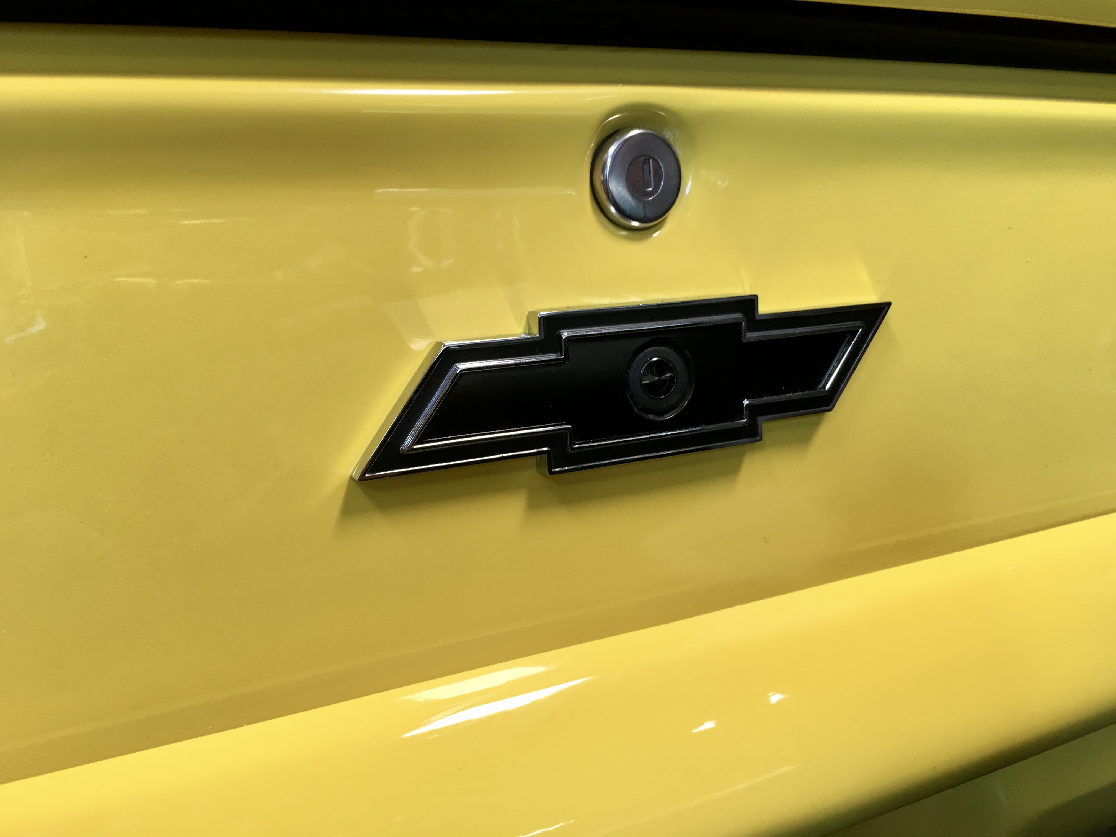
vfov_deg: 48.2
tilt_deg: -10.0
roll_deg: +2.0
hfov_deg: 61.7
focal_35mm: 29
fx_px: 935
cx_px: 558
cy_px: 418
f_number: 2.2
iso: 25
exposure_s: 1/30
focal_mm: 4.15
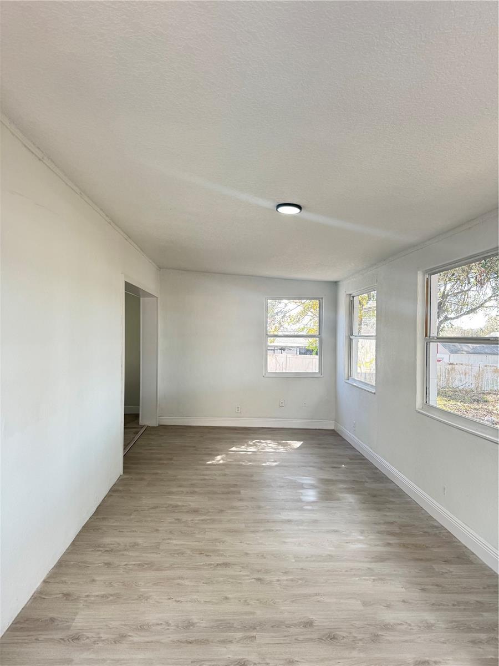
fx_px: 461
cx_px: 250
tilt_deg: -0.5
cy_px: 333
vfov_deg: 71.6
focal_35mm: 24
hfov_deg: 56.8
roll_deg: -0.4
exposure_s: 1/121
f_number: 1.78
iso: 100
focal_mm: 6.76
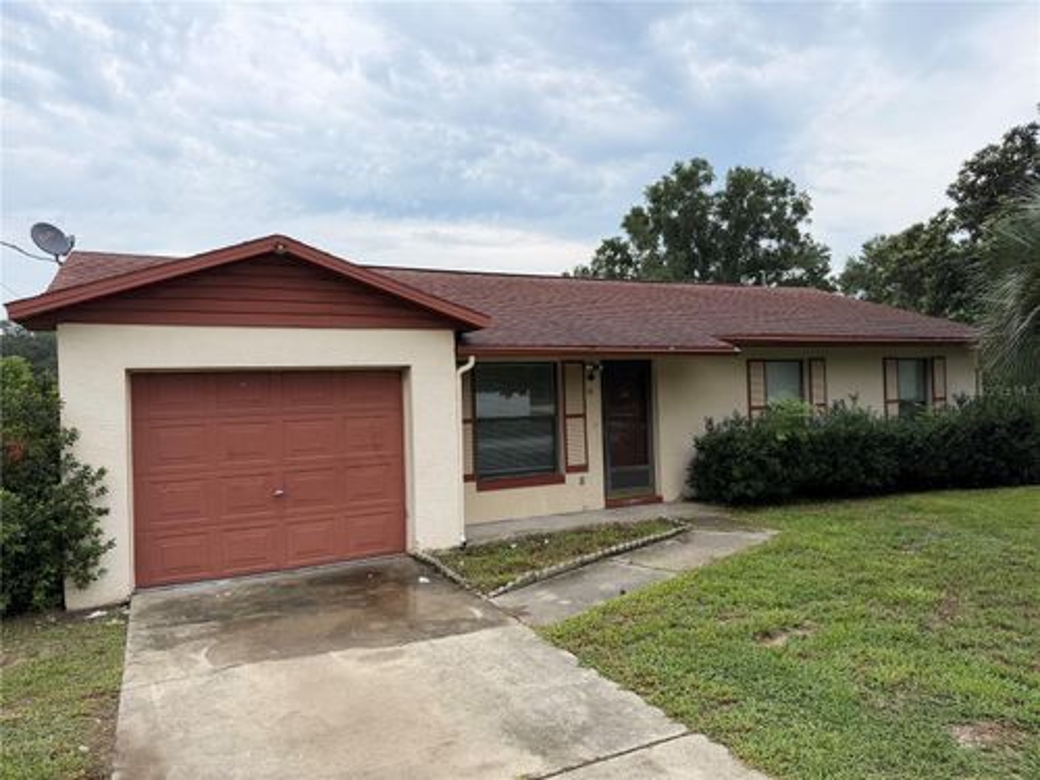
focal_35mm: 24
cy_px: 390
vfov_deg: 56.8
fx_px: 721
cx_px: 520
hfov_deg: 71.6
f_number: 1.78
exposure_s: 1/2525
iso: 80
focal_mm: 6.76
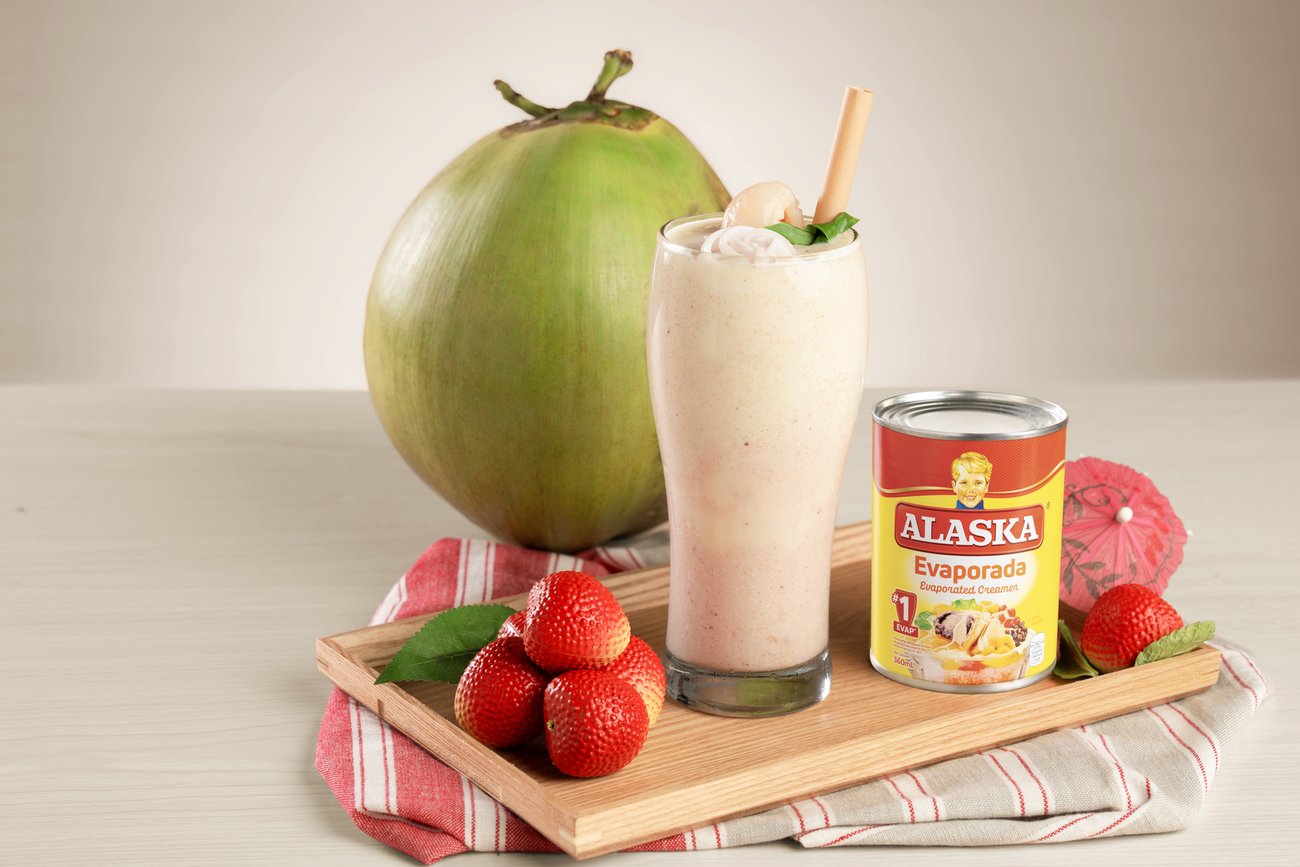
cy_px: 436
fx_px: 2817
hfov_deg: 26.0
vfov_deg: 17.5
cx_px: 694
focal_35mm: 78
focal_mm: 70
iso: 50
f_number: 7.1
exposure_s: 1/125
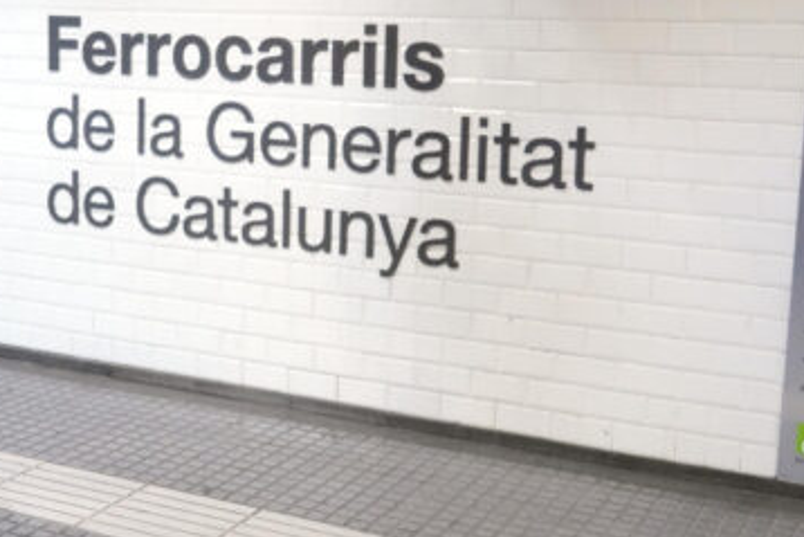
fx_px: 1318
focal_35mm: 59
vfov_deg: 23.0
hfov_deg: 33.4
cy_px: 204
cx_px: 222
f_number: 4
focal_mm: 32
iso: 8000
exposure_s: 1/250
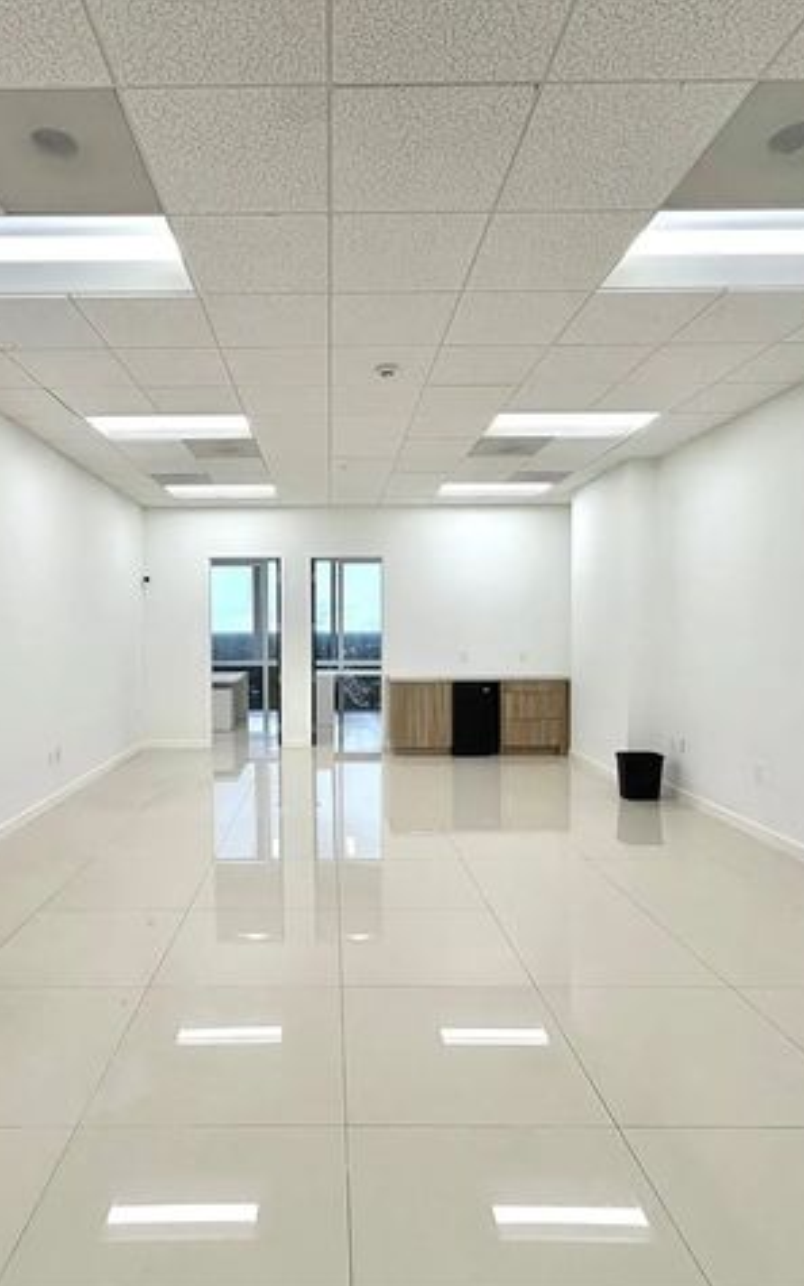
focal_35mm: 20
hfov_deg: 59.2
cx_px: 325
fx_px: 701
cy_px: 644
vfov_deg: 85.1
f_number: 2.2
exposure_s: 1/164
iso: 50
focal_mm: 2.22
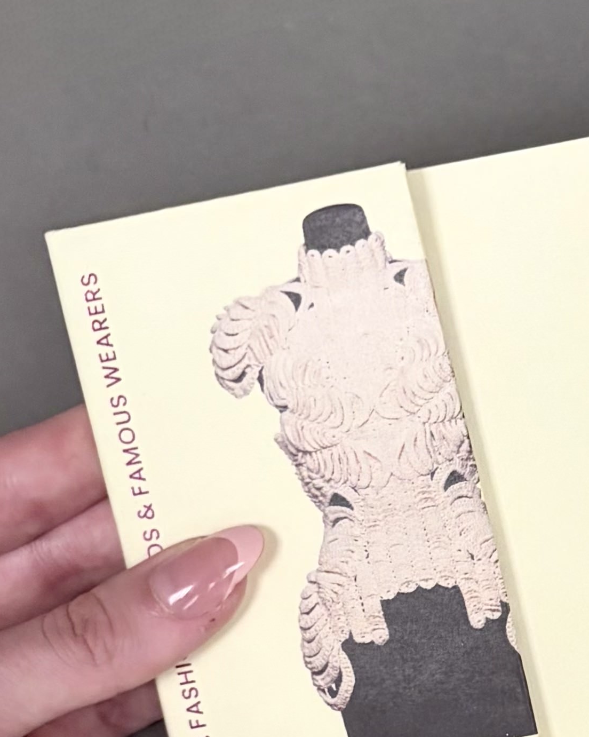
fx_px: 2289
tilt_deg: -69.5
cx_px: 1038
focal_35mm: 105
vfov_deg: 18.0
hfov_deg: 13.3
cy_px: 640
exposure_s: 1/60
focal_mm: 5.96
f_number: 1.6
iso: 80
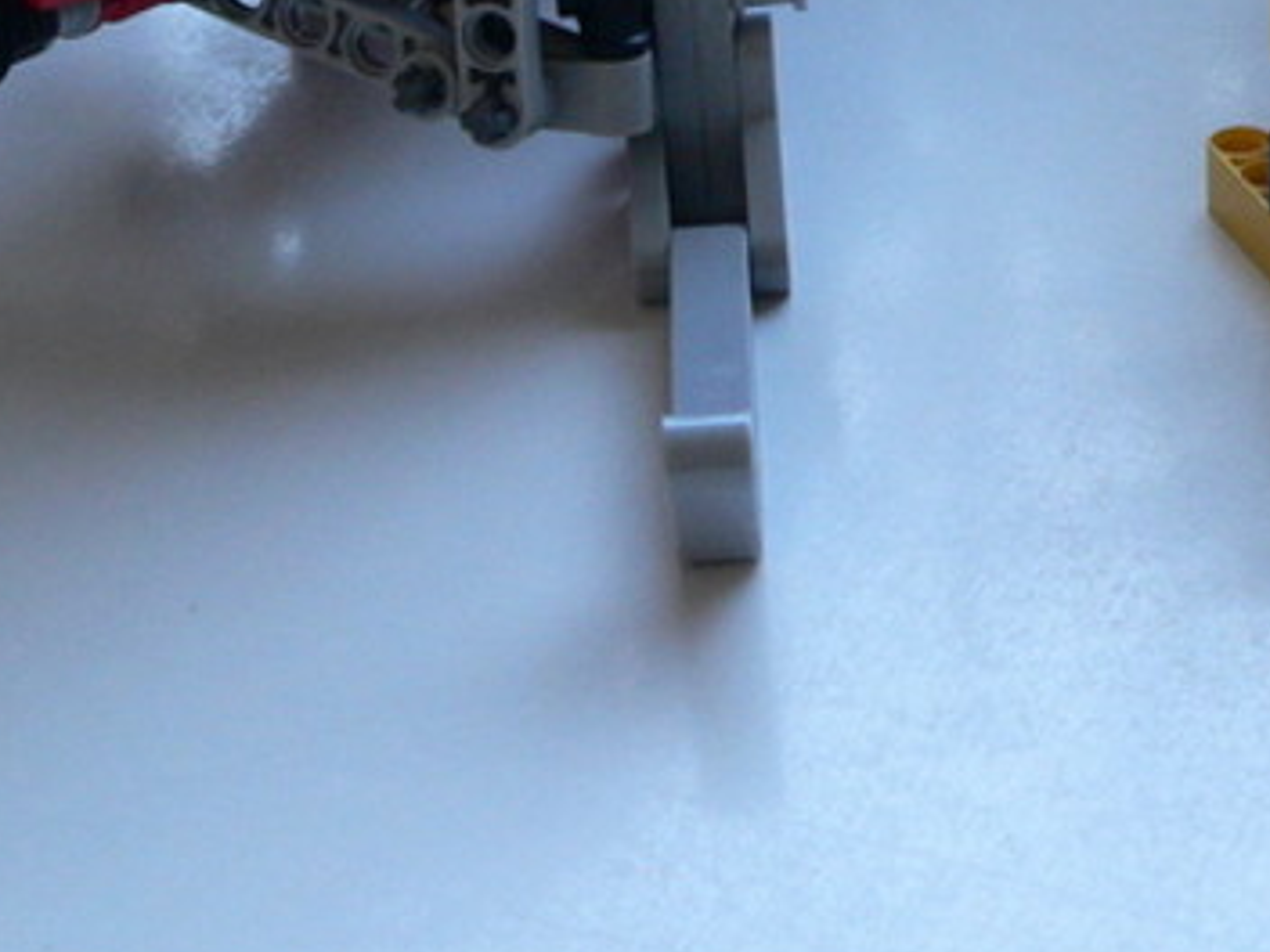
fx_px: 3375
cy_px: 56
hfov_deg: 21.3
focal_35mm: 92
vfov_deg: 15.8
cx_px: 815
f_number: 2.8
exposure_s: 1/60
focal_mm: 6
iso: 200
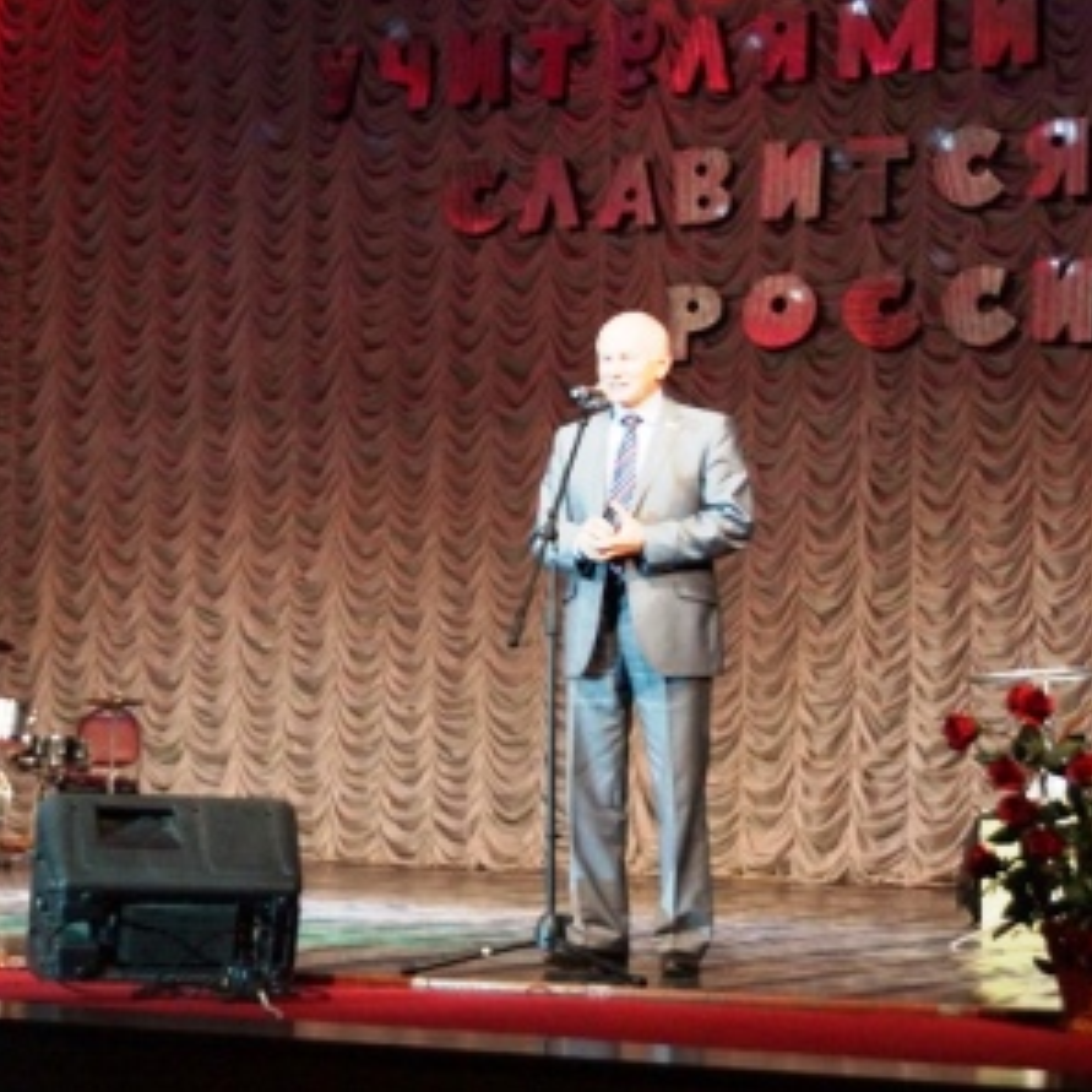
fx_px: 2748
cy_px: 546
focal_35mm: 77
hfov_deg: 22.5
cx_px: 467
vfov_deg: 22.5
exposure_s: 1/125
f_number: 4.5
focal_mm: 40
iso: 2500
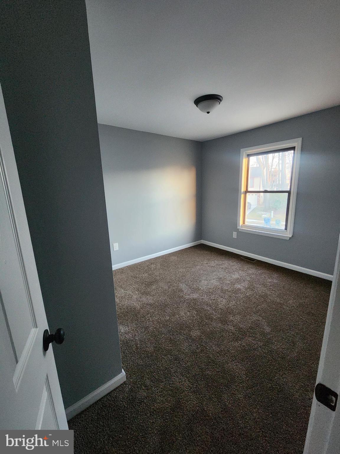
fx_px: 170
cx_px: 170
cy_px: 227
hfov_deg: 89.9
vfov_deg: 106.2
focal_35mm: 13
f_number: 2.2
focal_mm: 2.2
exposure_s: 1/30
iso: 500
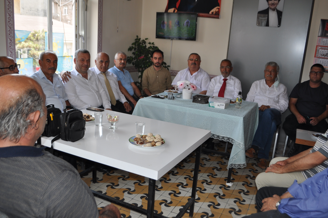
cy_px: 111
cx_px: 167
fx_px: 282
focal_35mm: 31
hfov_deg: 60.3
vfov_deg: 42.2
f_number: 3.8
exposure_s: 1/200
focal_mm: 20
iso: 220
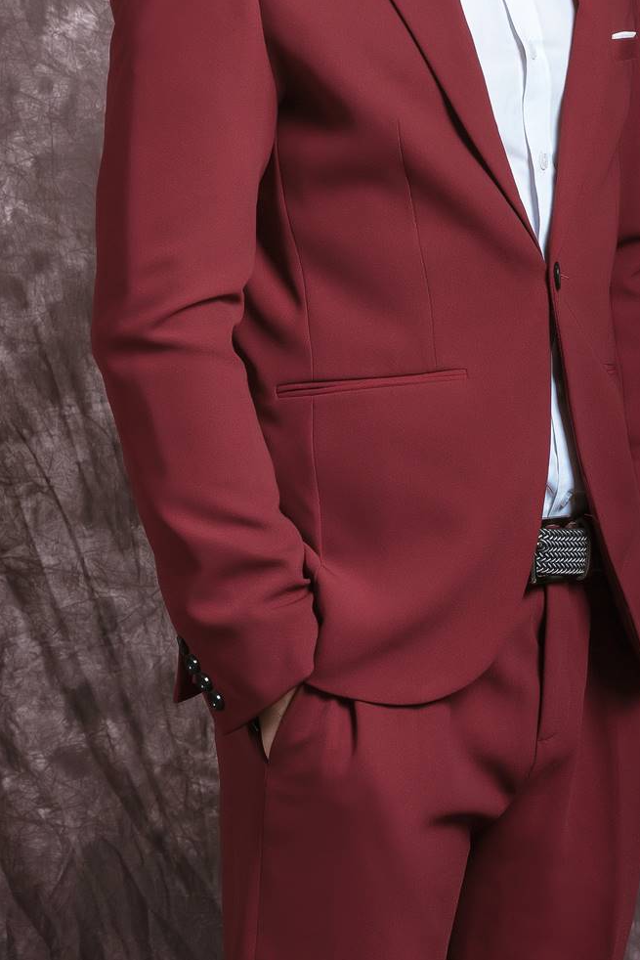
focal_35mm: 156
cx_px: 412
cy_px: 159
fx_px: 4158
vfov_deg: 13.1
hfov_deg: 8.8
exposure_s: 1/160
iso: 100
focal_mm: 85
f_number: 10
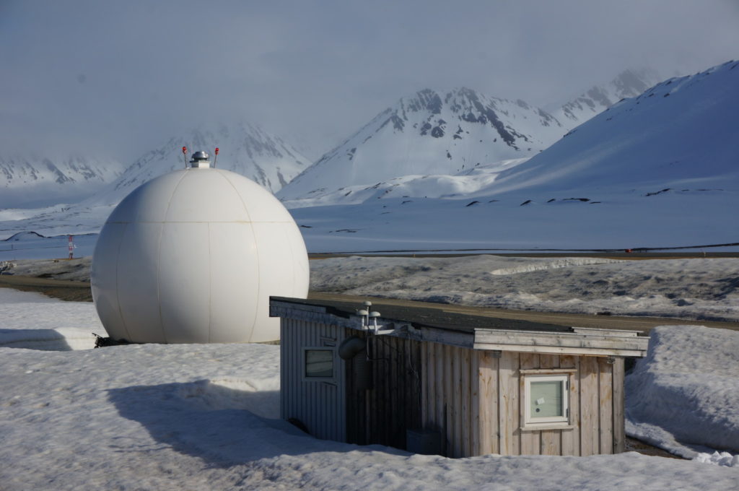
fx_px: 1476
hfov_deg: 28.1
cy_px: 246
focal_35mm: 72
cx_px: 370
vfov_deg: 18.9
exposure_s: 1/400
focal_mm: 48
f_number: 13
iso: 100
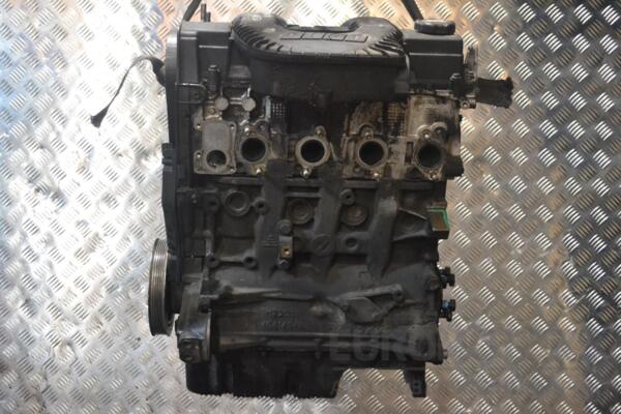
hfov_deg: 43.6
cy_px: 207
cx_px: 310
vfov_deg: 29.9
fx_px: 776
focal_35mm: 45
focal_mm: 30
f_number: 4.5
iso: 3200
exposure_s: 1/80
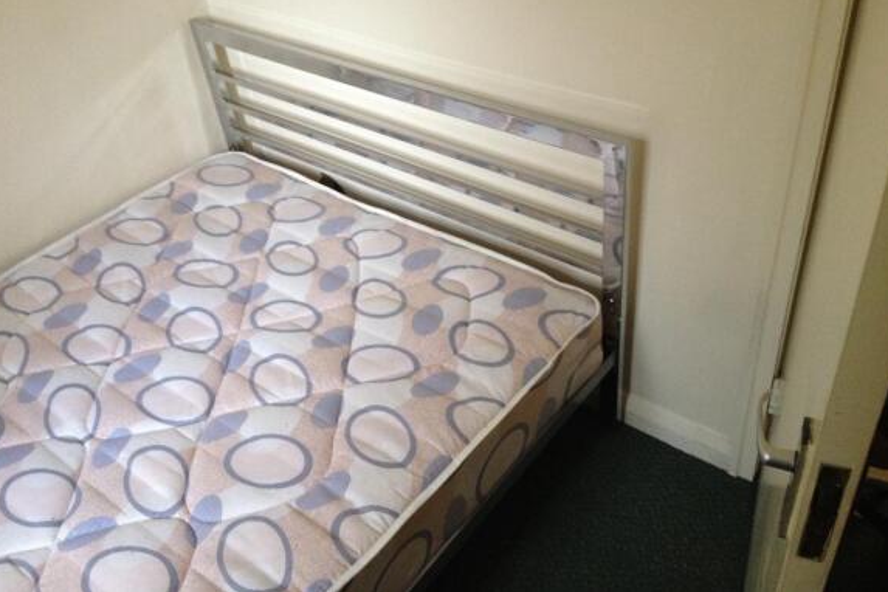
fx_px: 913
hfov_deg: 51.9
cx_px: 444
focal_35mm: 37
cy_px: 256
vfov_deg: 35.9
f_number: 2.4
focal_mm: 4.28
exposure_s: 1/20
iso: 250
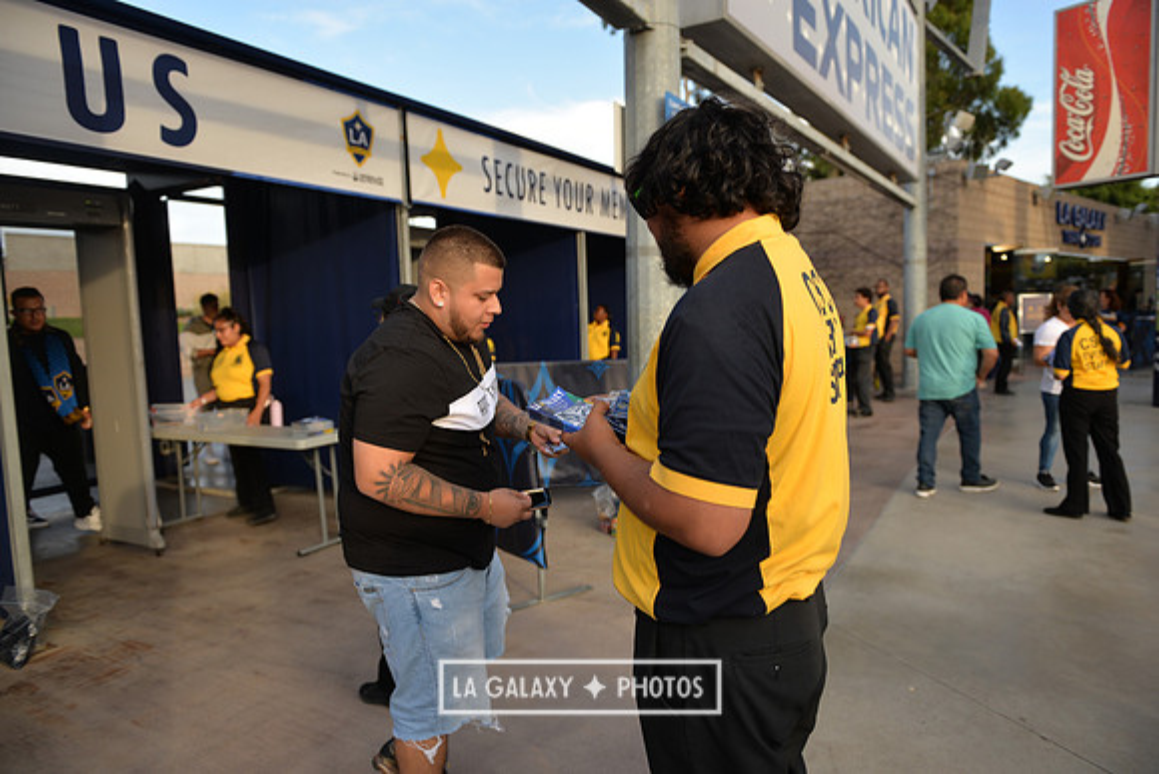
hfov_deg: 73.7
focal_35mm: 24
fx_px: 773
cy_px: 387
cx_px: 580
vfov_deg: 53.2
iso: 200
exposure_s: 1/800
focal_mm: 24
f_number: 2.8
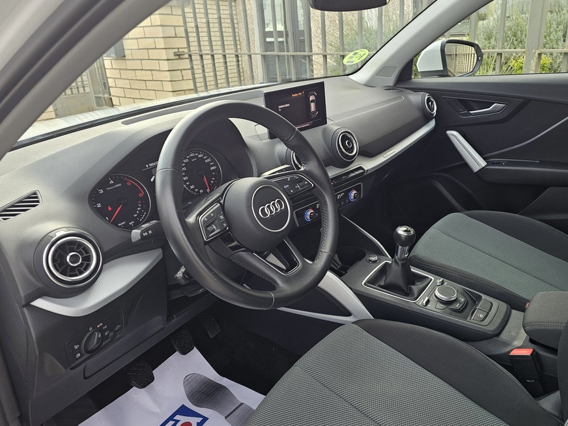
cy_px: 205
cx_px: 333
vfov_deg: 51.3
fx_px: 443
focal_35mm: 27
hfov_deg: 64.9
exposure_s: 1/180
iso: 40
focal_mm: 6.3
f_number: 1.7
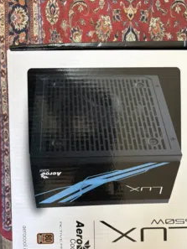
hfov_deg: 40.5
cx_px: 115
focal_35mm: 35
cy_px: 155
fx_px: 252
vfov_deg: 52.1
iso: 125
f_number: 1.6
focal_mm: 5.96
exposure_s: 1/100
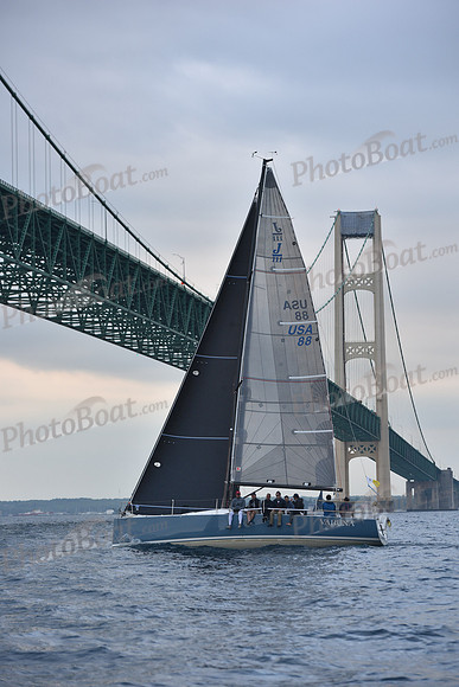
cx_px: 230
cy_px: 344
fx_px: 2102
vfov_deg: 18.6
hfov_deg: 12.5
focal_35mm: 110
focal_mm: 110
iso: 400
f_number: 4.5
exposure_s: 1/640
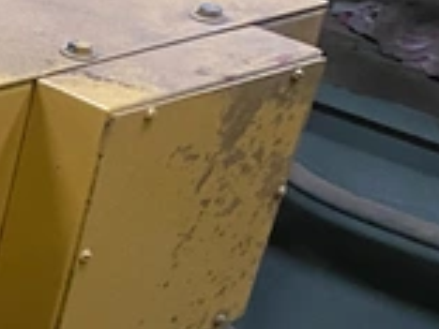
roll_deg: -1.8
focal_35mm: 125
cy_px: 451
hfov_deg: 13.1
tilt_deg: -33.7
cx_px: -501
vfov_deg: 11.5
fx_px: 1585
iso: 320
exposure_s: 1/60
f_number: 1.8
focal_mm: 4.25
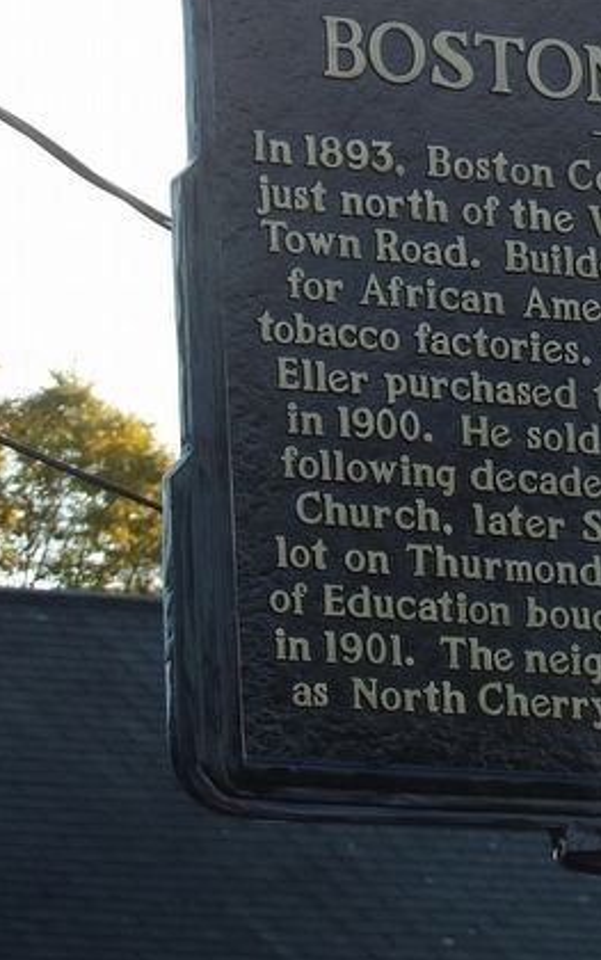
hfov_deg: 3.8
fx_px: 8924
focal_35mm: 341
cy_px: 341
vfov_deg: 6.2
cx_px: 871
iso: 100
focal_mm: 30.2
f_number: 4.4
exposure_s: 1/120
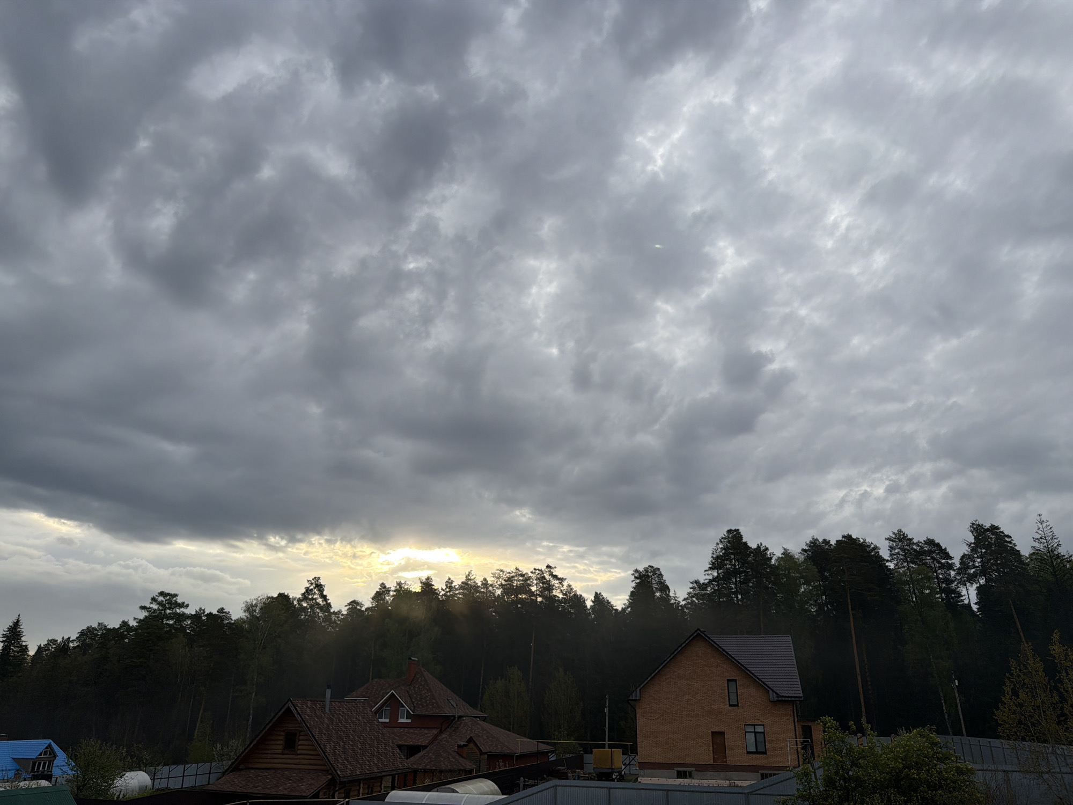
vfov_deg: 56.8
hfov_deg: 71.6
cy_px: 402
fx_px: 744
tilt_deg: +22.0
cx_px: 536
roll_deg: -0.9
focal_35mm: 24
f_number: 1.78
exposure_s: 1/2801
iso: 80
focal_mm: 6.76
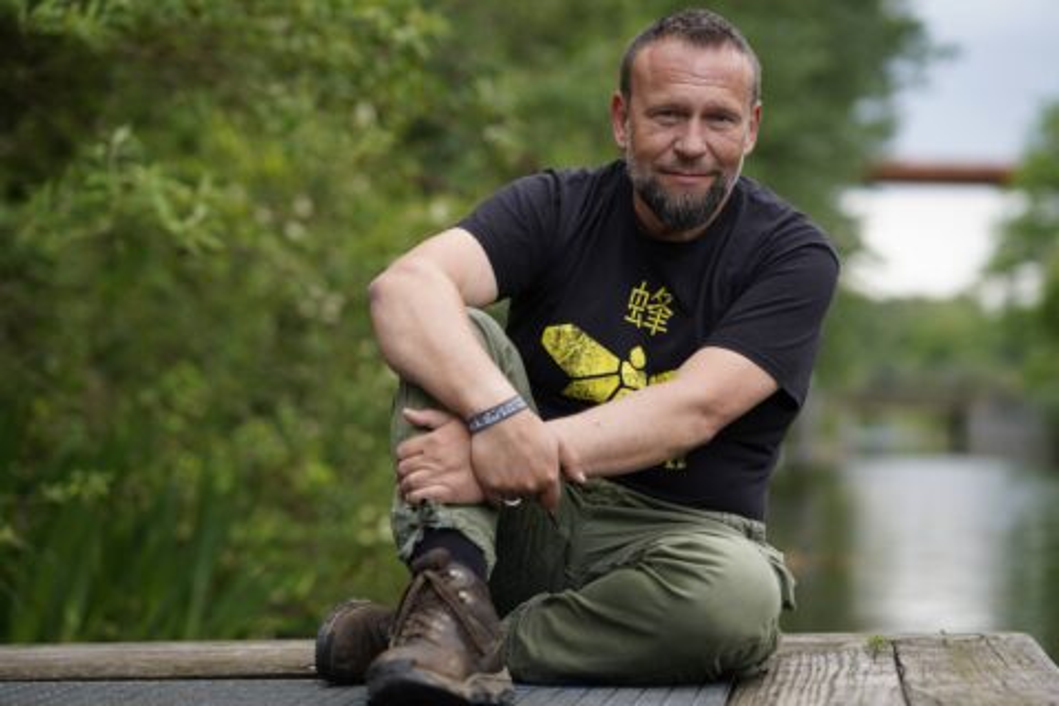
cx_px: 530
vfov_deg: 16.1
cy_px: 353
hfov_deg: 23.9
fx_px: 2500
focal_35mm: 85
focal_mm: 85
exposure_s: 1/160
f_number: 2.2
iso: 100
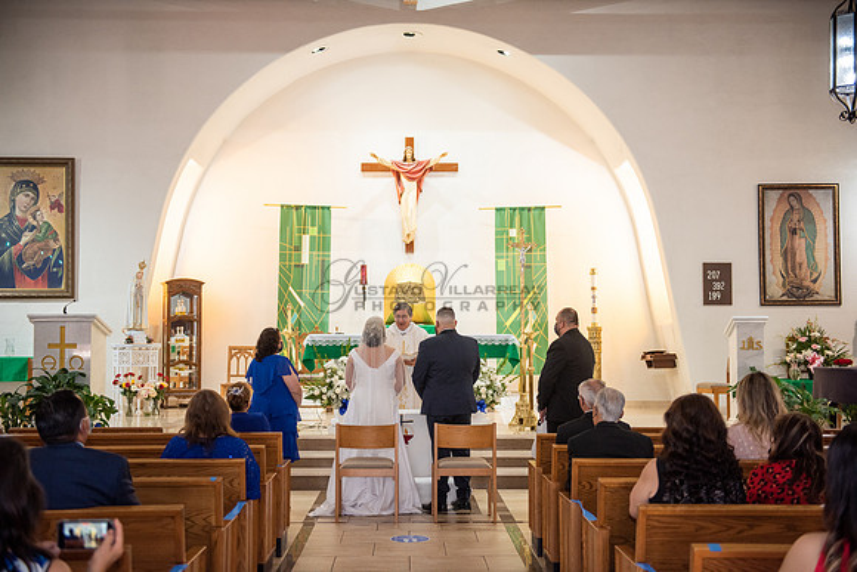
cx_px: 428
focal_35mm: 48
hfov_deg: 41.1
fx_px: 1143
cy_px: 286
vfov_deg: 28.1
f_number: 2.8
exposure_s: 1/160
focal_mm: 48
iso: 1000
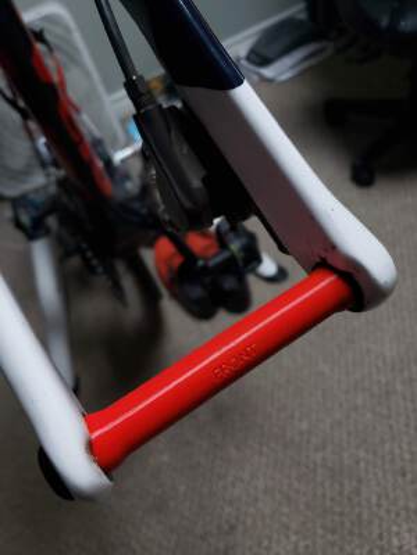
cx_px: 208
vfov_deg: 67.3
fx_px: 418
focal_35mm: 26
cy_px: 278
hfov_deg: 53.1
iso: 250
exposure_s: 1/60
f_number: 1.5
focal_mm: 4.3
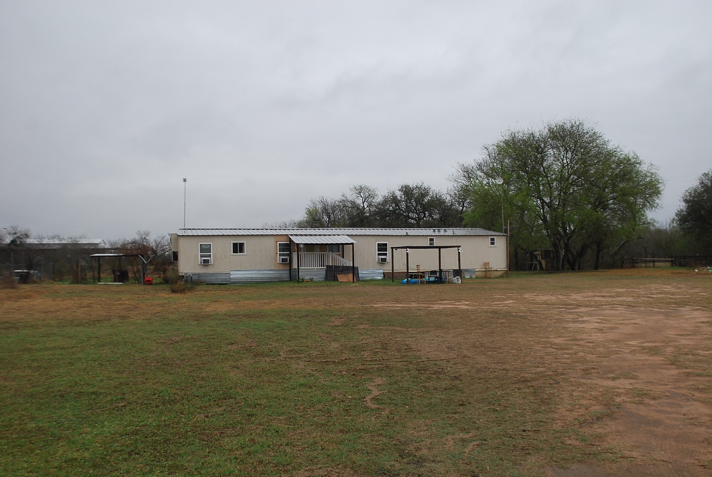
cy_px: 238
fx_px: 713
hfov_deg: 53.1
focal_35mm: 36
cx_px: 356
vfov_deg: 37.0
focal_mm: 24
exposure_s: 1/125
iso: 200
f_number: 5.6
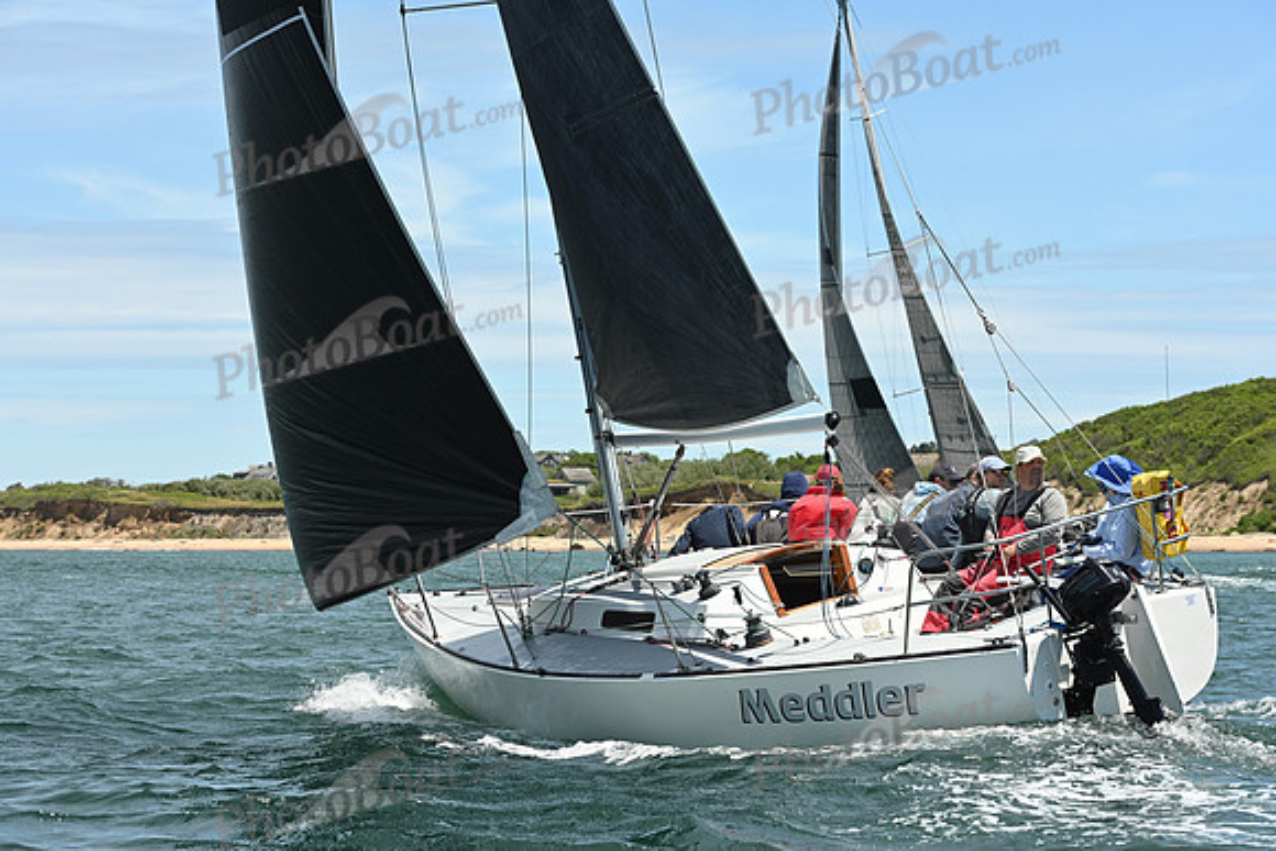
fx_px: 3049
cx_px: 638
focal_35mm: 86
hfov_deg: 23.6
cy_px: 426
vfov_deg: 15.9
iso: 320
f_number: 8
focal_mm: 86
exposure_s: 1/1000
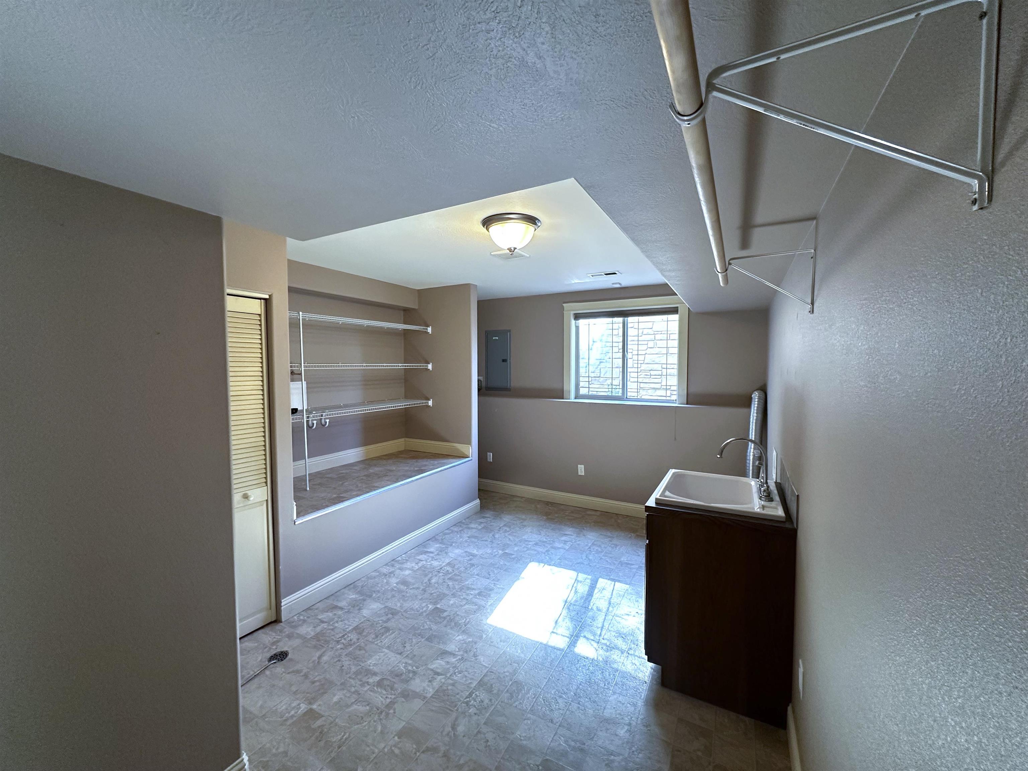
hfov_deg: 102.1
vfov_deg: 85.7
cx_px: 514
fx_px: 416
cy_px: 386
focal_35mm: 14
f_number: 2.2
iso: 250
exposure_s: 1/60
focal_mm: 2.22
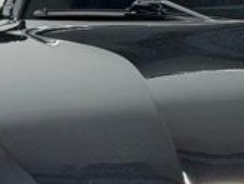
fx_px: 2095
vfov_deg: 5.0
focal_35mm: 297
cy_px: 283
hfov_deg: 6.5
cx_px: 416
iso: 80
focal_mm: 6.76
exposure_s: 1/120
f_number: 1.78
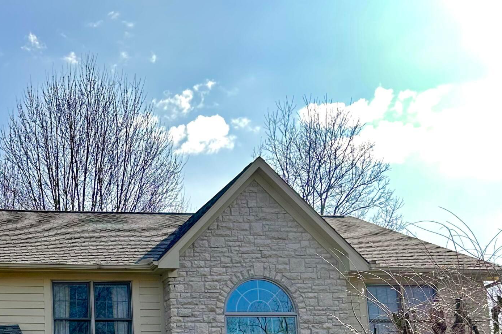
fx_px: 753
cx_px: -5
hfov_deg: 33.6
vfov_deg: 23.2
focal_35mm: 54
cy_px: 389
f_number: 1.78
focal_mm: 6.86
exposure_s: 1/2203
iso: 80
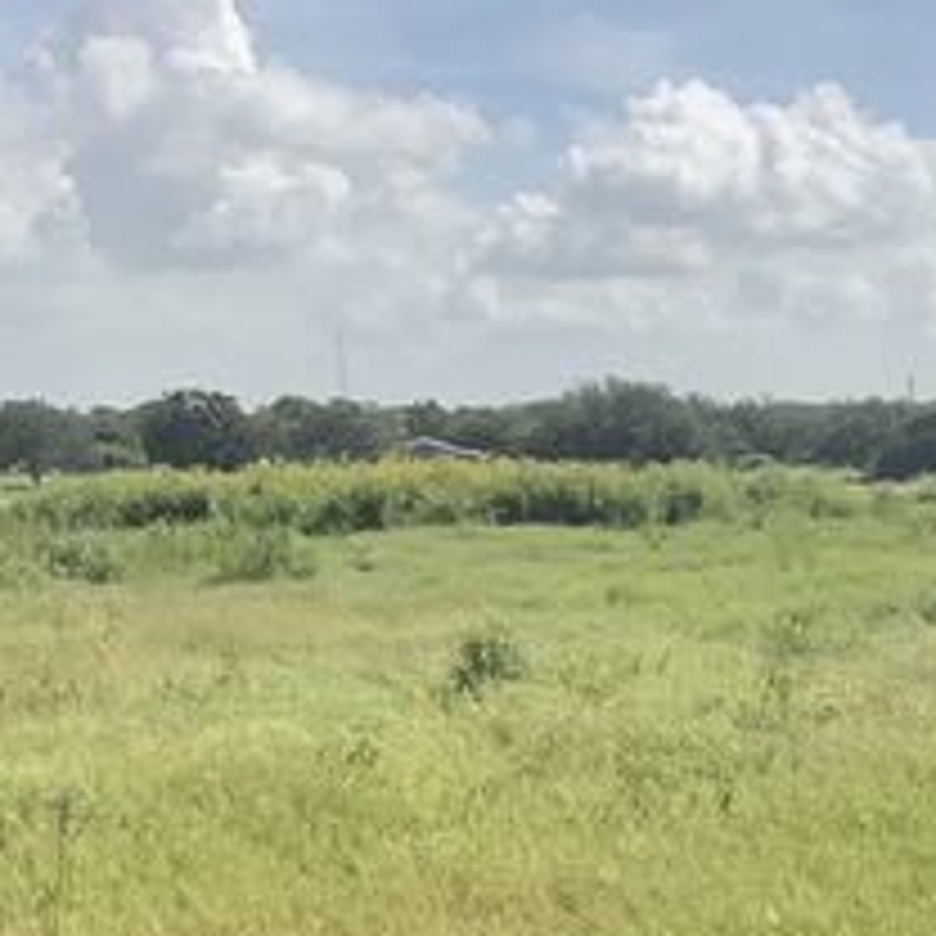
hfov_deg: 20.7
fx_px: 2417
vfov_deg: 21.2
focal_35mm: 79
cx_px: 1062
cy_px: 932
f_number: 1.8
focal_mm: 3
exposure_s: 1/2427
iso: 20
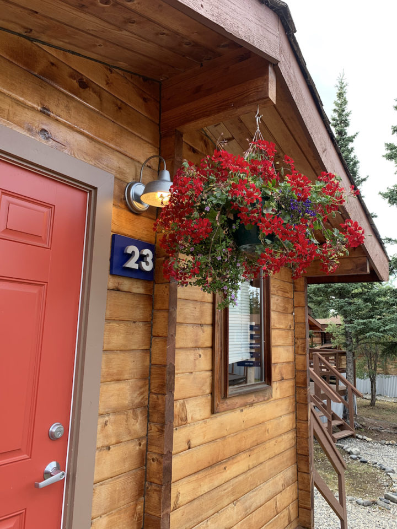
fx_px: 398
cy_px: 264
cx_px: 198
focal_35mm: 26
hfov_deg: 53.1
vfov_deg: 67.3
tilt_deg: +11.9
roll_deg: -2.1
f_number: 1.8
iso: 25
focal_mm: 4.25
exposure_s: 1/122
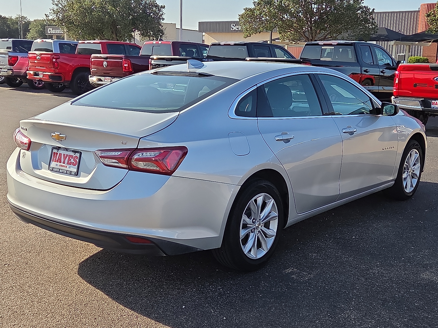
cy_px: 164
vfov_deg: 32.2
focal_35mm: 45
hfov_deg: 42.1
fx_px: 569
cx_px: 219
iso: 25
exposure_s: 1/1250
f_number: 1.8
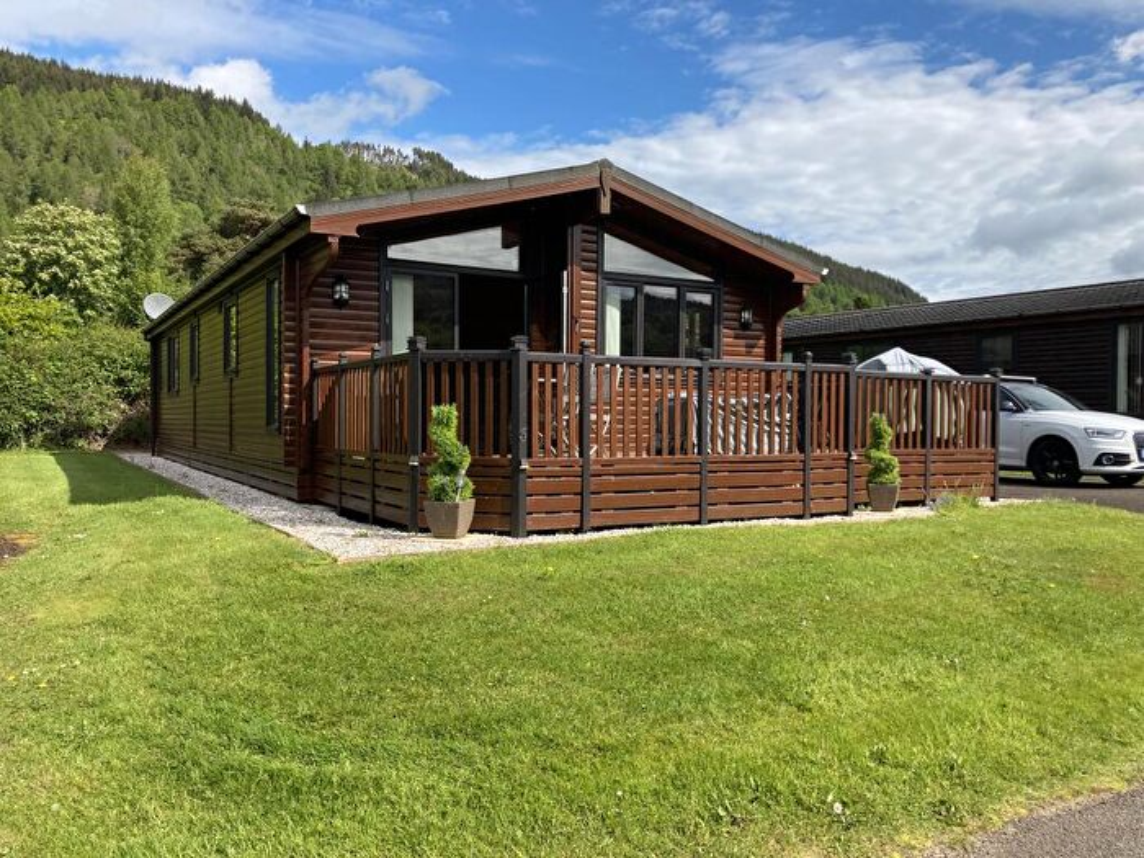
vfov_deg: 49.7
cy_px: 429
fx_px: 925
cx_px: 572
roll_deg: +0.1
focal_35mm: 28
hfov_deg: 63.4
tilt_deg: -0.2
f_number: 1.8
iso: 20
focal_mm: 3.99
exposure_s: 1/1675
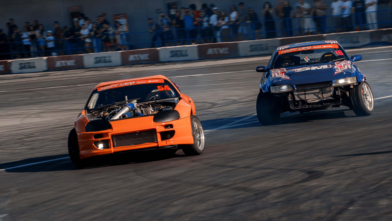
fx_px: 2819
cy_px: 111
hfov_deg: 8.0
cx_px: 192
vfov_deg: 4.5
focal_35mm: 271
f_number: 13
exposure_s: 1/125
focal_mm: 140
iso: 100
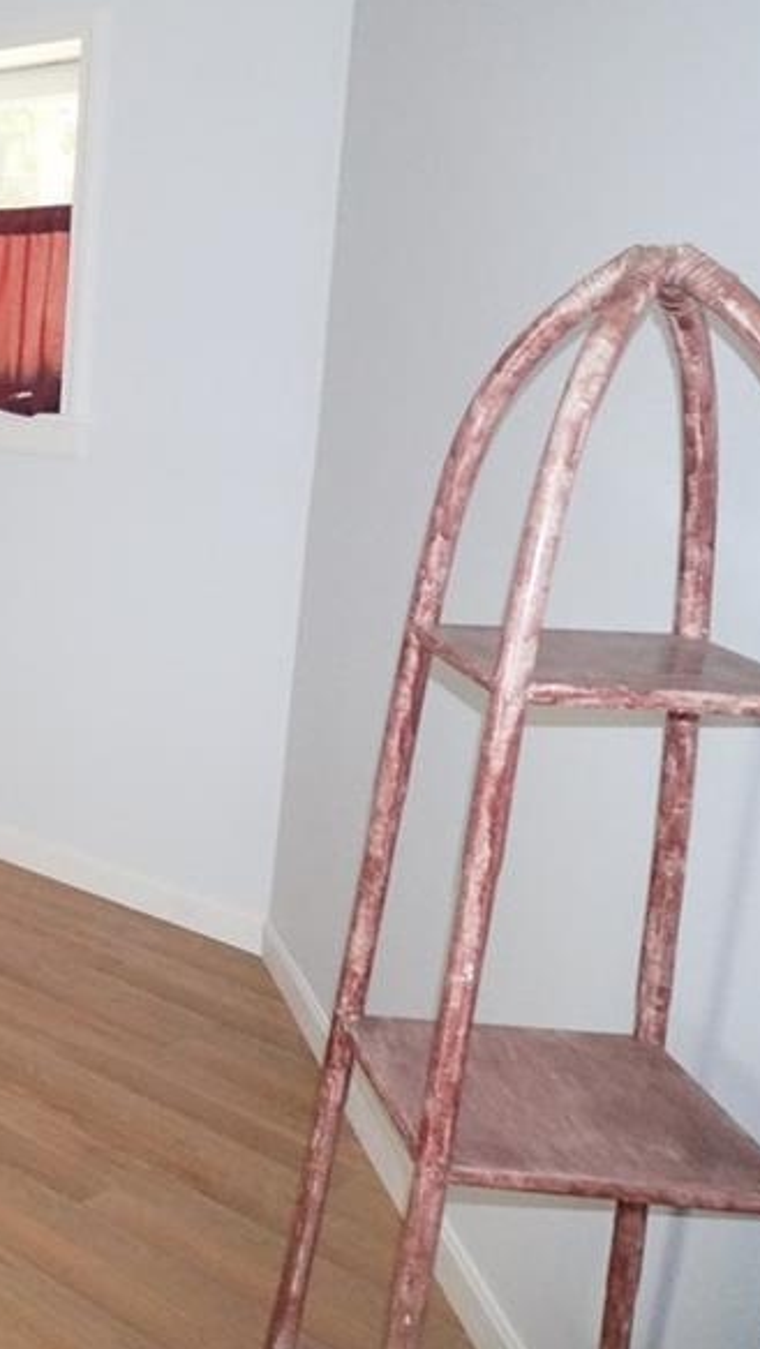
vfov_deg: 46.3
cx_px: -407
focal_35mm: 44
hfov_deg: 22.1
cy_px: 589
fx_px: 1575
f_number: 5.6
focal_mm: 16
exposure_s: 1/100
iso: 6400
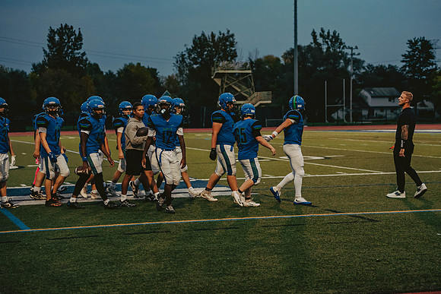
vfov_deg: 17.5
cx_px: 235
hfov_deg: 25.9
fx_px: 958
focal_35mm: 78
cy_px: 146
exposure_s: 1/1250
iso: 2000
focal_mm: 70
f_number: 2.8
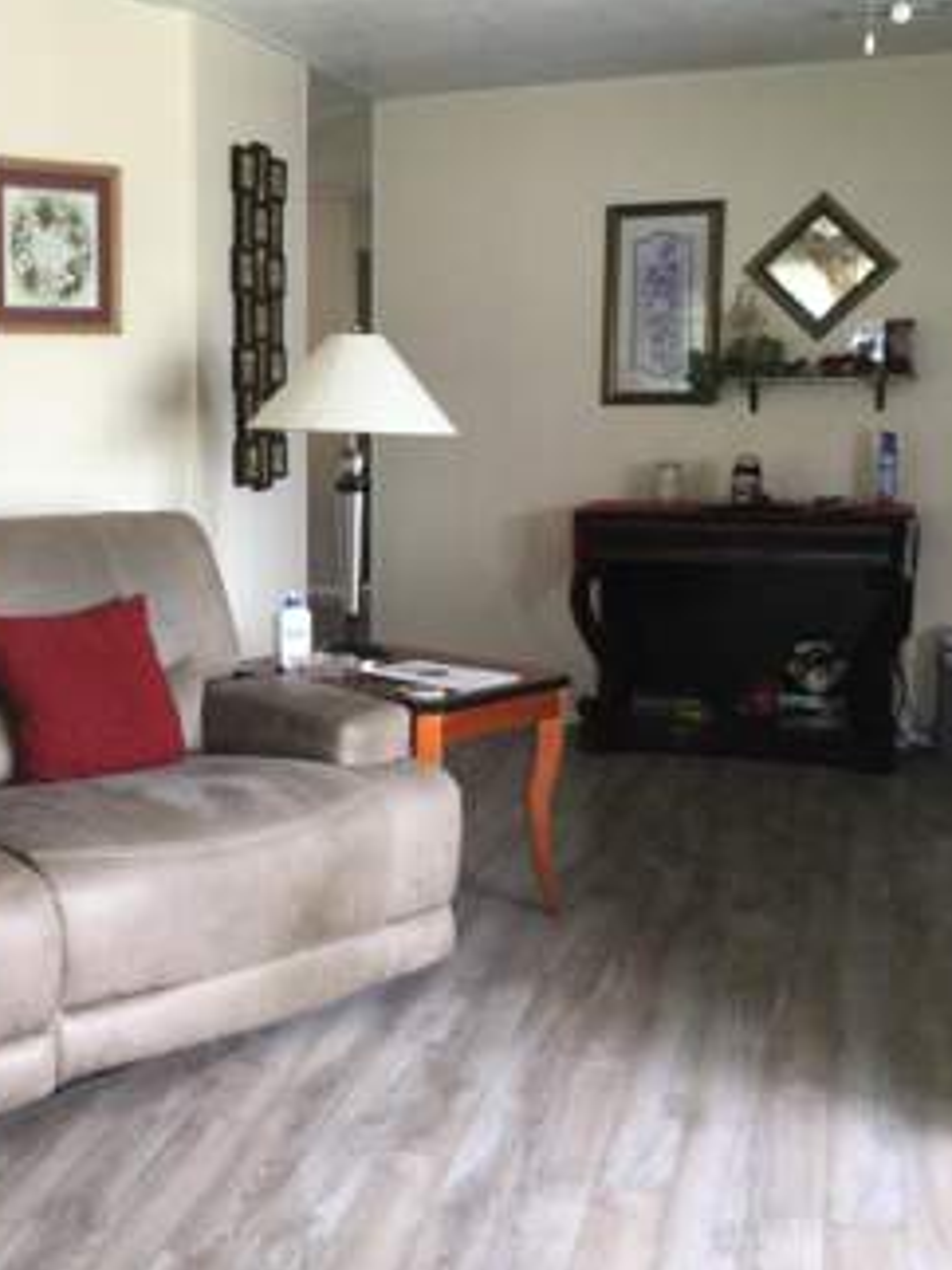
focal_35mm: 46
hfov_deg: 30.4
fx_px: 1688
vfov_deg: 41.2
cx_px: 134
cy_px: 572
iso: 50
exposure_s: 1/30
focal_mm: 3.3
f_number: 2.4
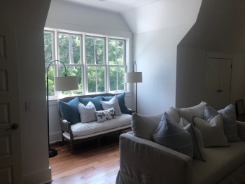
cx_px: 122
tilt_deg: -7.6
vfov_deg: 49.8
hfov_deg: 63.4
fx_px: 198
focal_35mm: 28
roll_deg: +3.0
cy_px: 92
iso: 32
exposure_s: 1/120
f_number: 1.8
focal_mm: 4
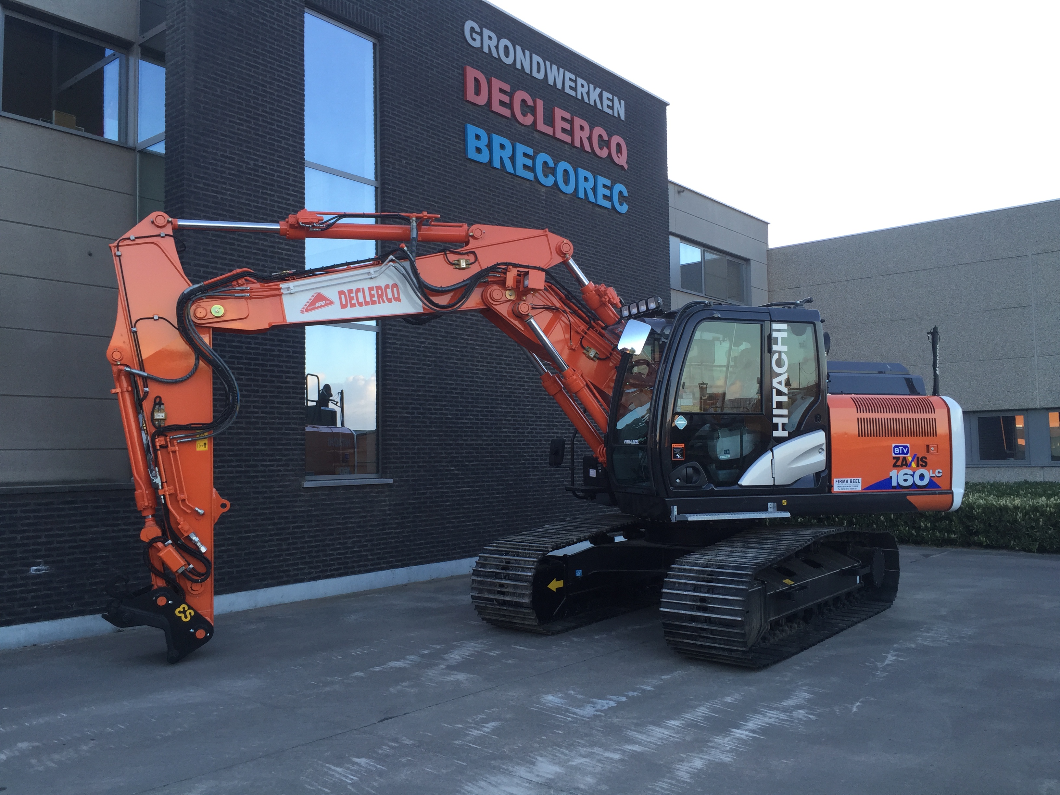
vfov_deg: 48.2
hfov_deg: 61.7
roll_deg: +2.4
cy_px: 398
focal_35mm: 29
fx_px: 888
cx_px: 530
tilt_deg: +2.7
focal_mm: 4.15
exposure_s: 1/120
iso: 32
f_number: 2.2
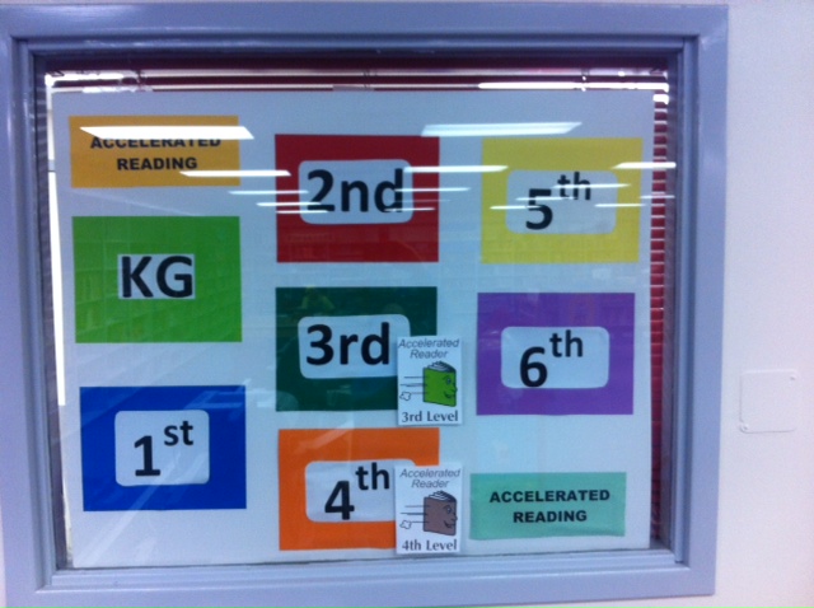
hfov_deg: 52.7
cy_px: 304
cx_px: 407
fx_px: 822
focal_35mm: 35
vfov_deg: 40.6
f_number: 2.8
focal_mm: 3.85
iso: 100
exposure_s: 1/15
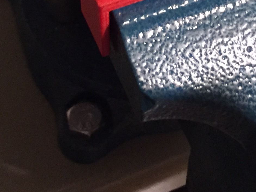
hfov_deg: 19.4
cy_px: -60
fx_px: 747
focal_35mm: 101
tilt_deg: -47.2
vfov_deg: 14.1
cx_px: 170
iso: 400
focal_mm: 4.15
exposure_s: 1/17
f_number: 2.2
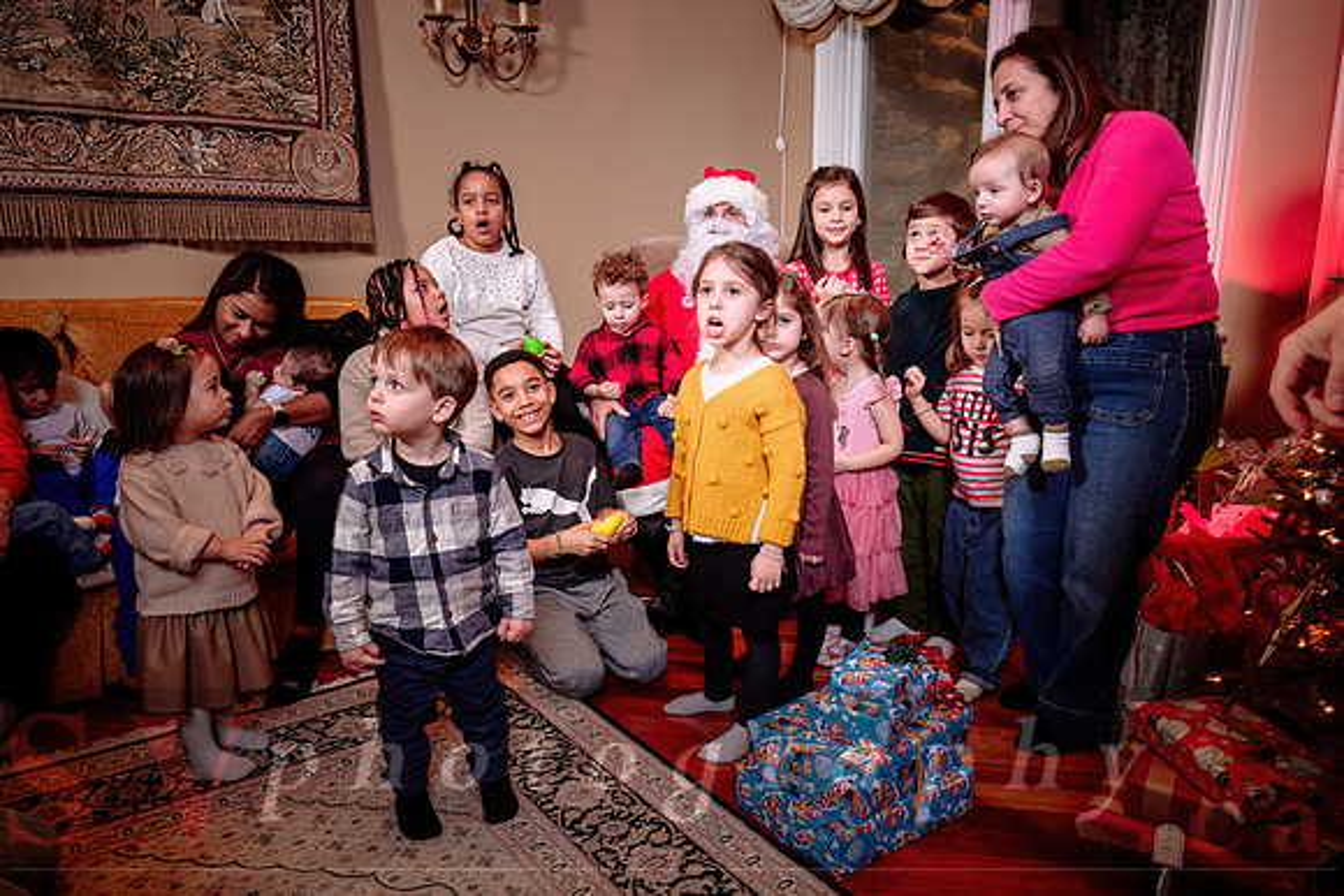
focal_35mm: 24
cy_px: 448
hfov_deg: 73.7
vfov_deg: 53.2
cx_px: 672
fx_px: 896
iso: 200
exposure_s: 1/60
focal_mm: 24
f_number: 5
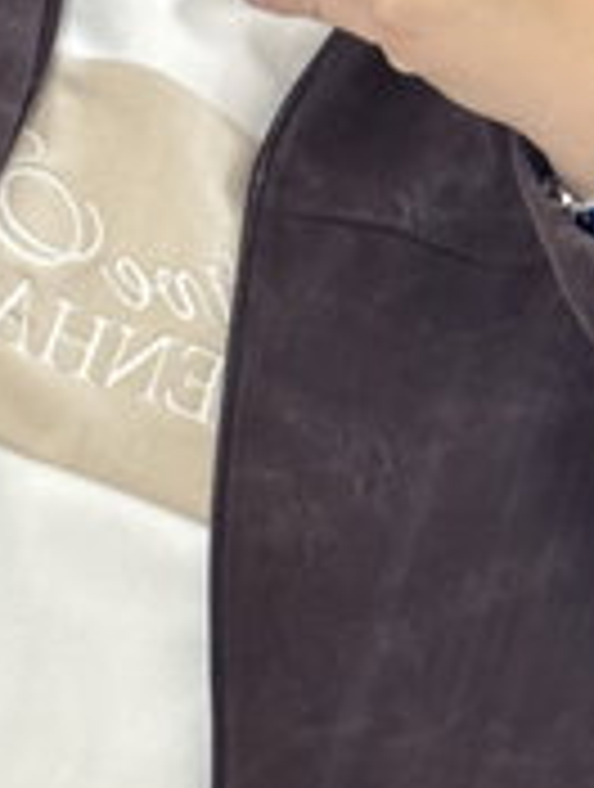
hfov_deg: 9.9
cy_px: 146
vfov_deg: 13.4
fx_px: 3328
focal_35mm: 146
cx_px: -238
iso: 320
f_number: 1.78
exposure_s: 1/33
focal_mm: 6.76
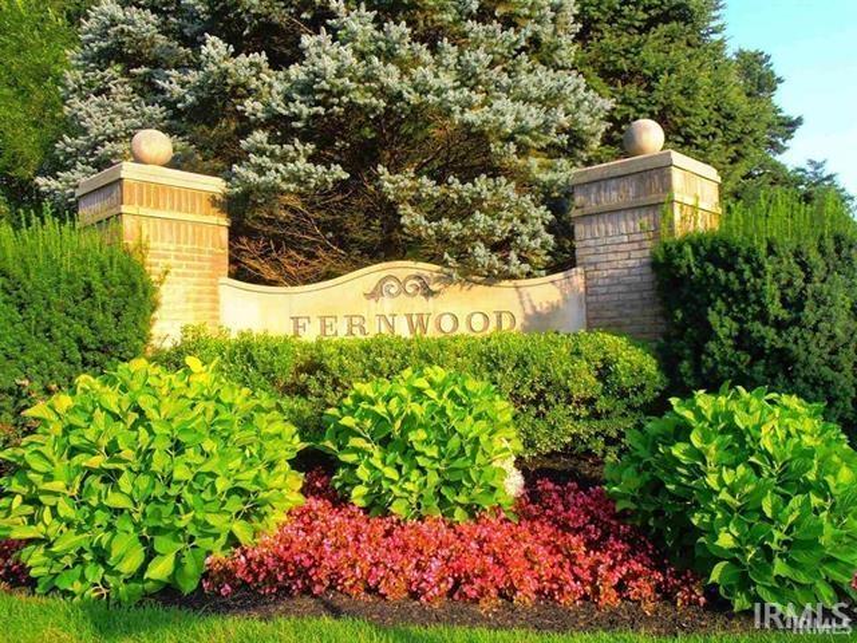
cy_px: 322
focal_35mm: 30
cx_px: 428
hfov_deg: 60.0
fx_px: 743
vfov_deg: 46.8
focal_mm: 5.25
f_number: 3.5
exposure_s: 1/250
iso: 80
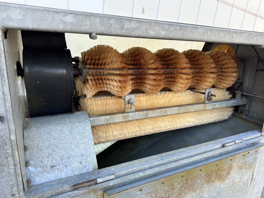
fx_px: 183
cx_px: 132
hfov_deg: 71.6
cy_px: 99
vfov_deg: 56.8
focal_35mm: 24
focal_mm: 6.86
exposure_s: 1/173
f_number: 1.78
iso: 64
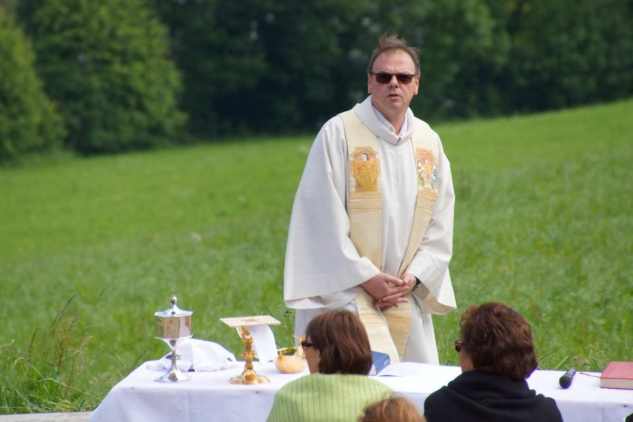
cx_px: 316
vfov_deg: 3.3
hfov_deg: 4.9
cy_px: 211
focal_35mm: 420
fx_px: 7384
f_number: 6.3
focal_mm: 280
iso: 200
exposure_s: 1/500
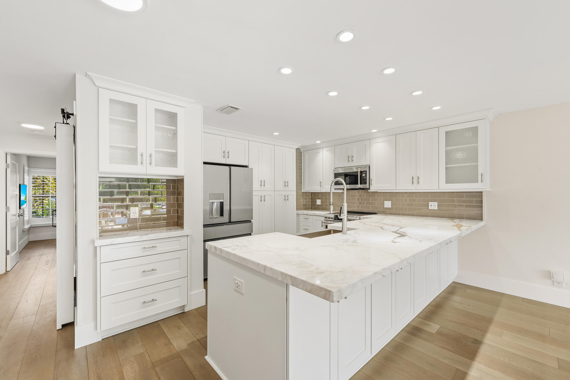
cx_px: 285
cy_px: 190
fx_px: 222
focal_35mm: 14
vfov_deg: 81.2
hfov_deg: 104.3
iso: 250
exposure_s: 1/2
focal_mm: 14
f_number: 9
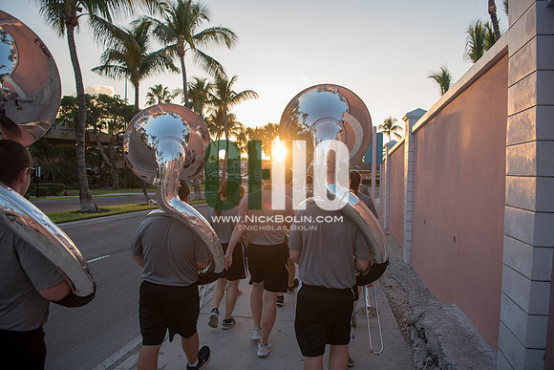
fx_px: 369
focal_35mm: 24
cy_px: 185
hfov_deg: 73.7
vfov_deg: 53.2
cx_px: 277
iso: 250
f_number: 3.5
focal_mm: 24
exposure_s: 1/500
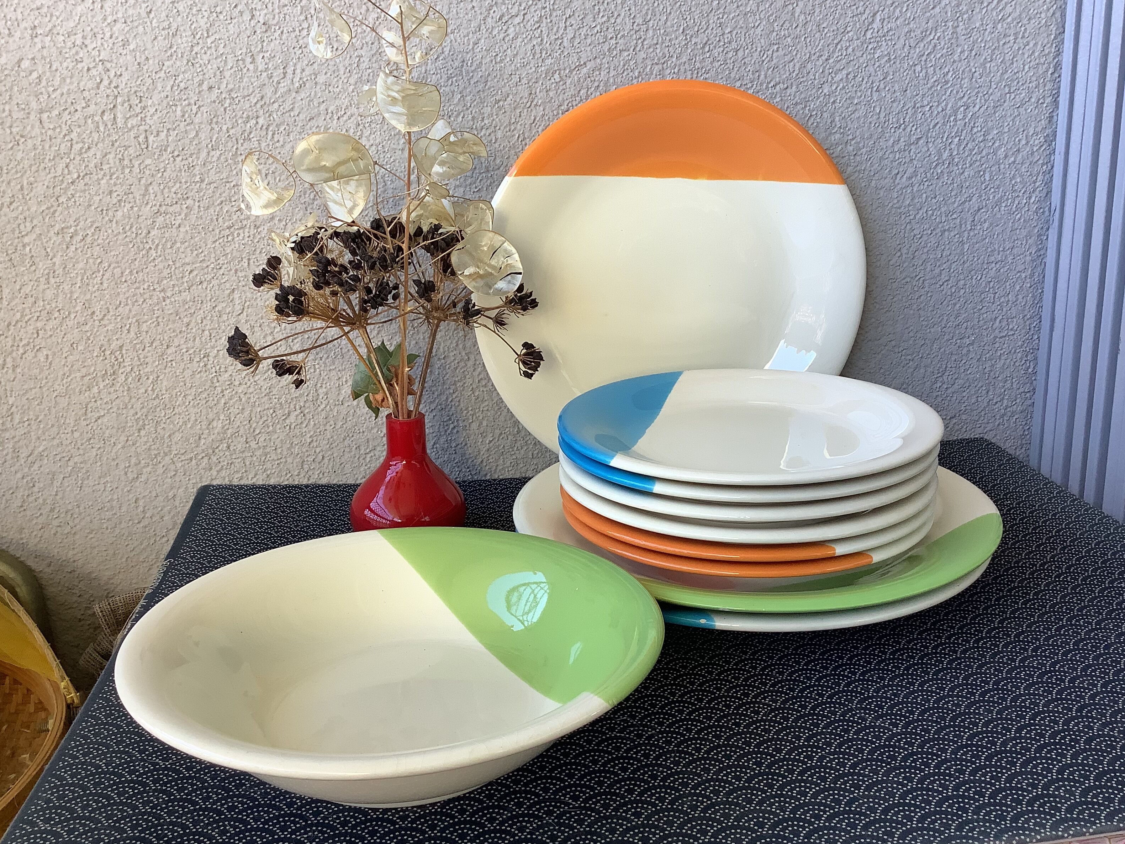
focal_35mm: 32
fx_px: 1040
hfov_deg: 56.8
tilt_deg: -14.6
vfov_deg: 44.2
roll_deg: +1.3
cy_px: 429
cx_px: 574
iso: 64
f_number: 2.4
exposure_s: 1/100
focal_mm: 3.3
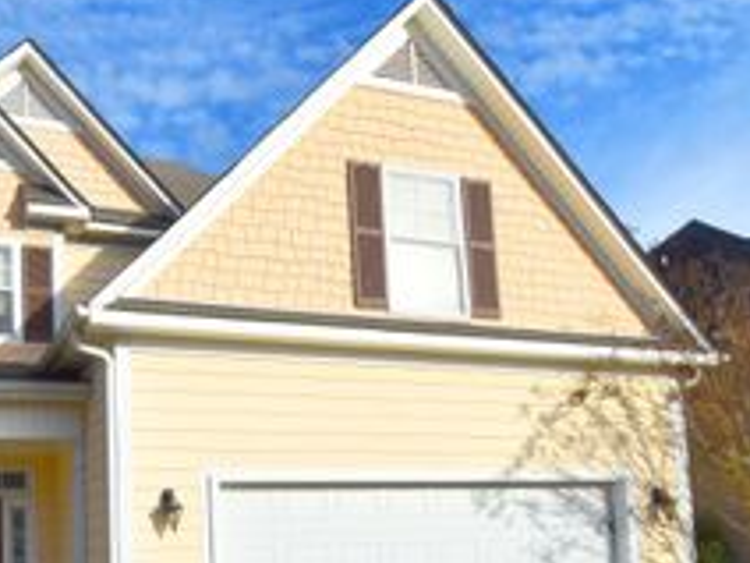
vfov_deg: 39.5
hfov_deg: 51.1
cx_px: 166
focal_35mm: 34
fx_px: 737
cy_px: 480
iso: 200
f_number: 10
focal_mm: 10
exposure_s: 1/400
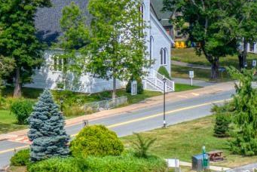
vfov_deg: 8.3
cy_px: -15
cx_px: -102
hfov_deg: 12.1
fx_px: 1172
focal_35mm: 164
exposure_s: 1/500
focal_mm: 10.3
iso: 100
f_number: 5.6
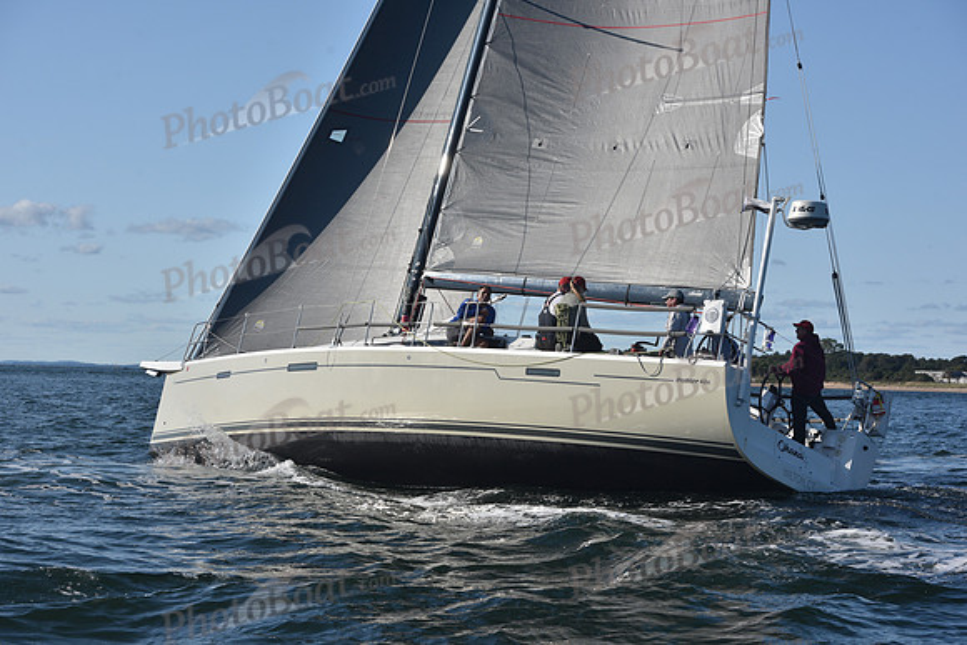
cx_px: 484
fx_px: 1881
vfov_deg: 19.5
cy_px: 322
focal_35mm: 70
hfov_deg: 28.8
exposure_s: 1/640
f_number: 8
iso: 250
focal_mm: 70
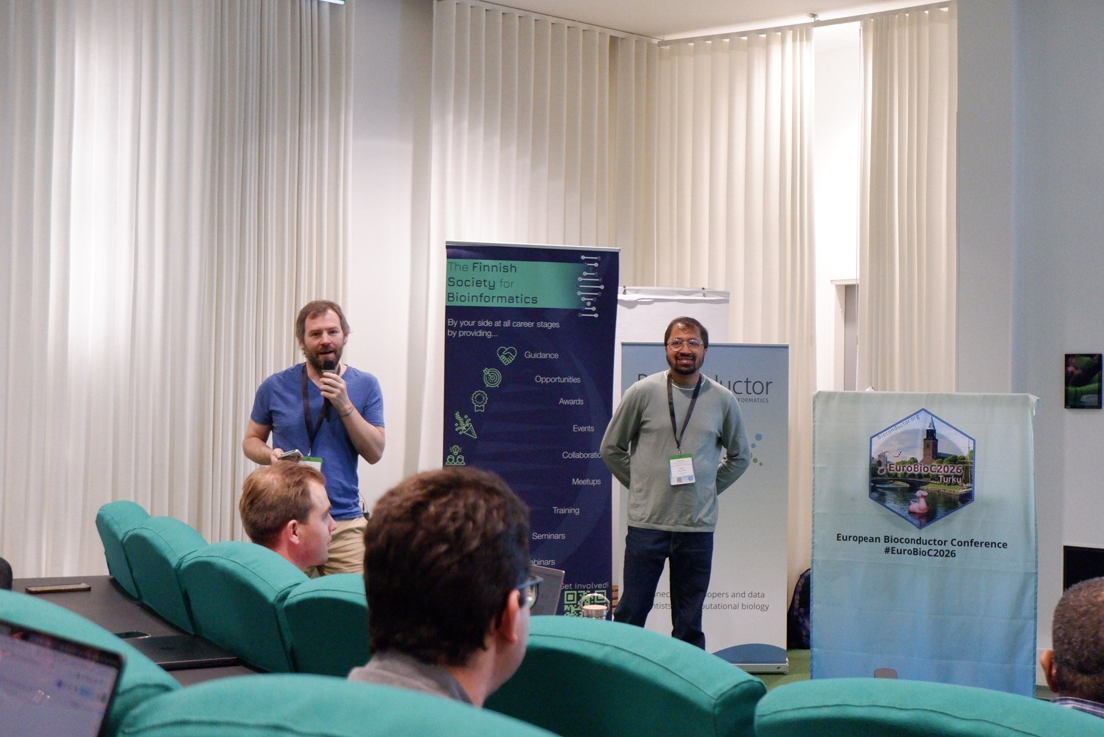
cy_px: 368
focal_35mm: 50
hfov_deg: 39.6
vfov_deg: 27.0
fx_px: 1534
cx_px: 552
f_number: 4.9
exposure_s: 1/180
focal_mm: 33.3
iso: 6400
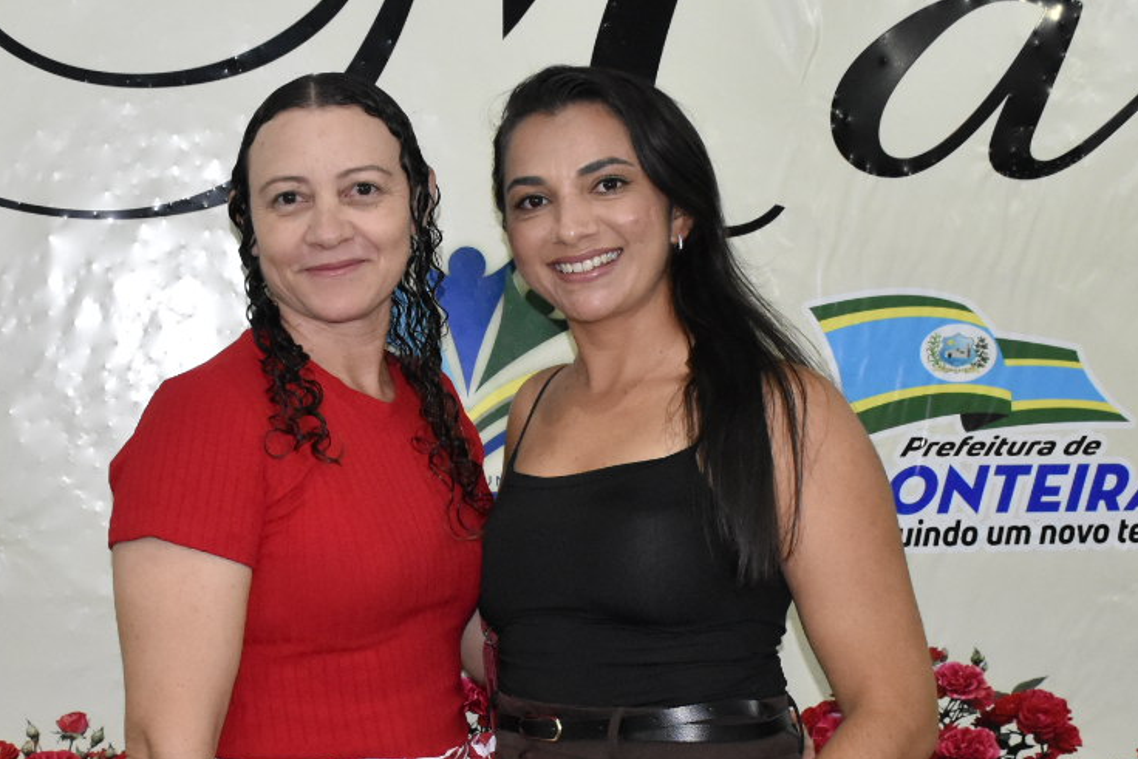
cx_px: 467
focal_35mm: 66
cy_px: 473
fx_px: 2087
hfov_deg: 30.4
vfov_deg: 20.6
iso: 2500
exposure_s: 1/100
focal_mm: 20
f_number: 5.6
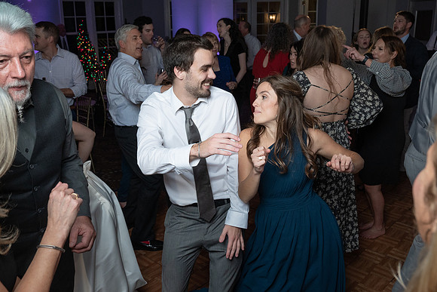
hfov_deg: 54.4
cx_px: 196
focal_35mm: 35
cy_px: 131
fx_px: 424
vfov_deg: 37.9
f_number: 5.6
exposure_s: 1/200
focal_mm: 29
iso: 2000
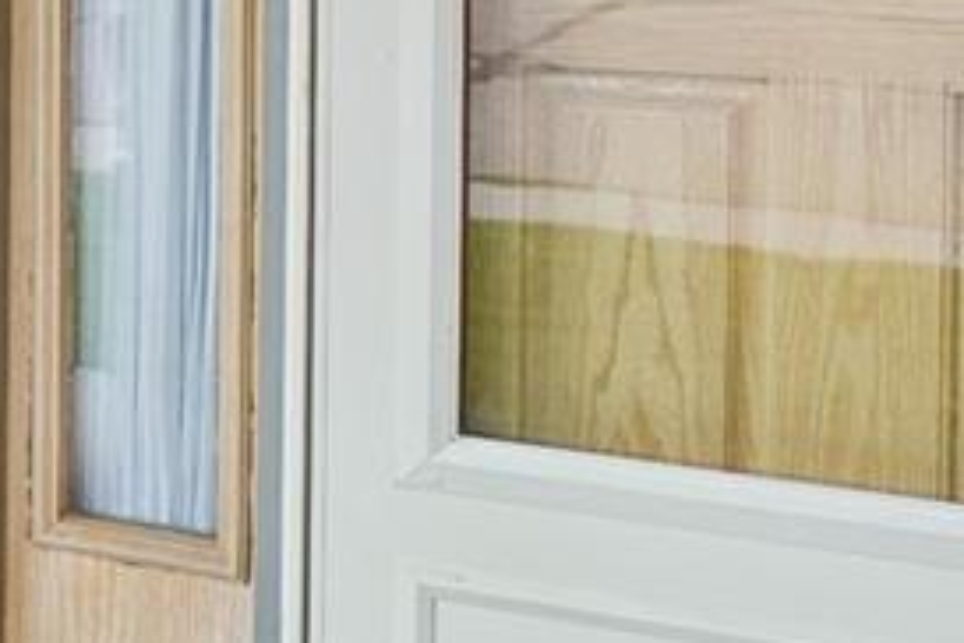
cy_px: -279
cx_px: -533
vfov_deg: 14.6
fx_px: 2356
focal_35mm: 88
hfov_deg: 19.7
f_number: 8
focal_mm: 10
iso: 400
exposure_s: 1/100
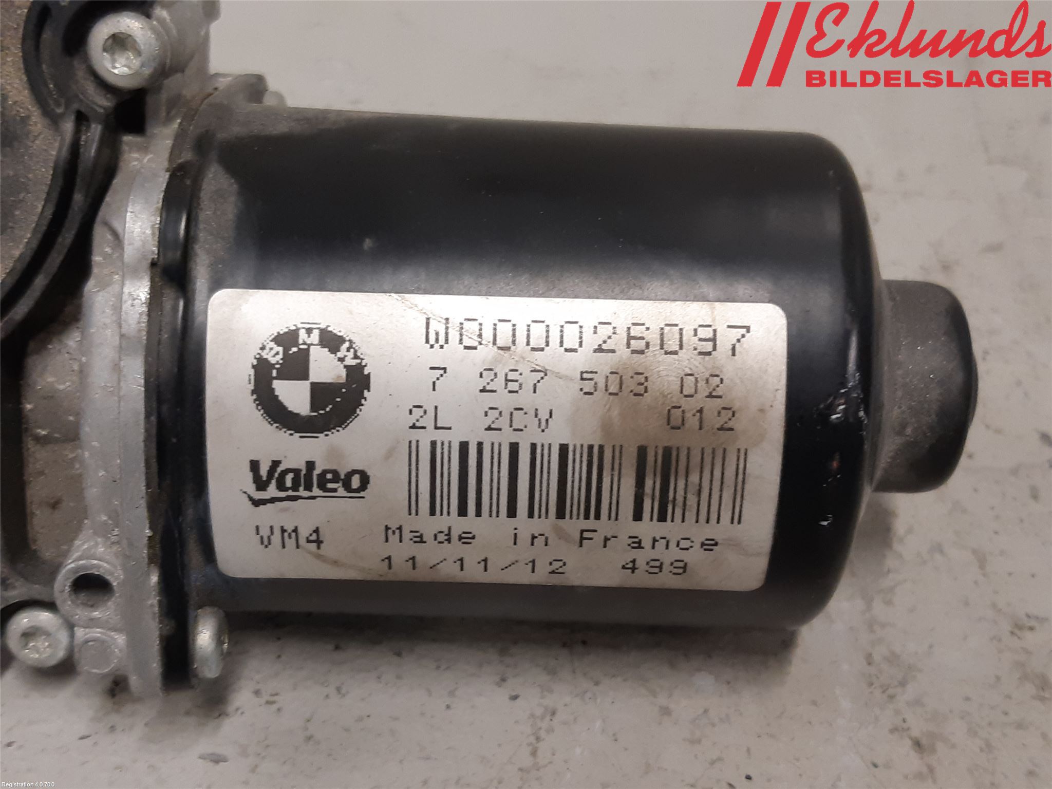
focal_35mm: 26
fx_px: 790
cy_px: 394
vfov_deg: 53.1
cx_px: 526
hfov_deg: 67.3
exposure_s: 1/50
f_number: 1.7
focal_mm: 3.93
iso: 125
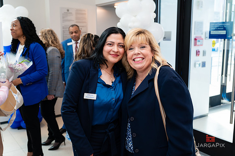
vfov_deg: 35.8
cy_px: 76
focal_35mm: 37
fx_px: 242
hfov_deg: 51.8
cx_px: 120
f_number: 4
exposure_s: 1/200
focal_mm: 36
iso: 400
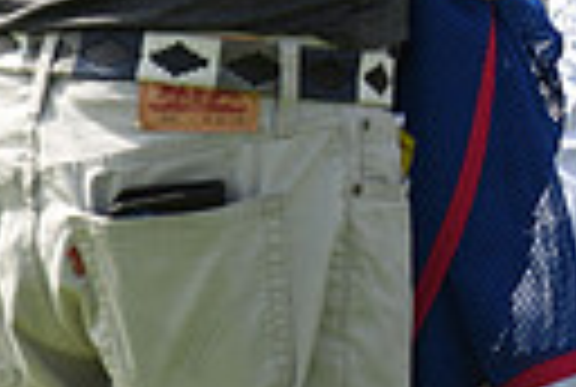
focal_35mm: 903
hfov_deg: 2.3
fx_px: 14482
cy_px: -421
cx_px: 878
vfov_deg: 1.5
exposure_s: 1/1600
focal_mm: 200
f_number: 5.6
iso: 400
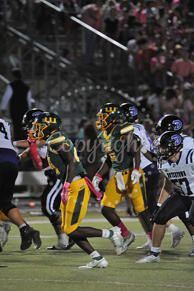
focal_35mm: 460
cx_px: 97
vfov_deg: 4.5
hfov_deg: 3.0
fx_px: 3722
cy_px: 146
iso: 6400
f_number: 6.3
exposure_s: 1/200
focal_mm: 460
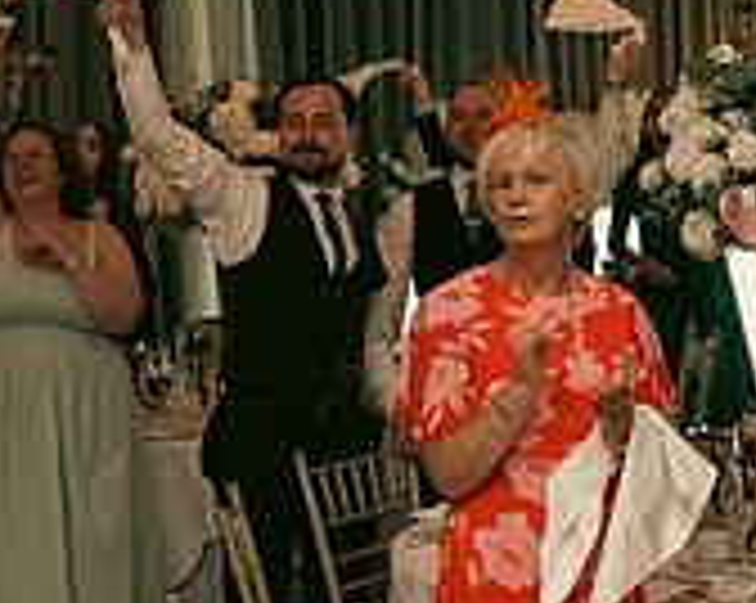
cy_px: 304
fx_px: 2324
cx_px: 860
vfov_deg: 14.8
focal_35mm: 104
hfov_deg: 17.7
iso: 2500
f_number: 3.5
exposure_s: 1/160
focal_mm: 32
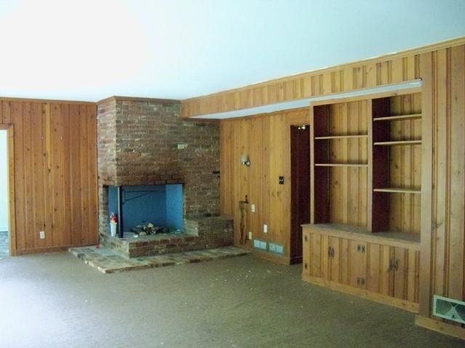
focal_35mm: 35
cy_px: 174
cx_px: 232
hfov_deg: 52.6
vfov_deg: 40.7
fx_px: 470
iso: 1600
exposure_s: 1/13
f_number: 3.5
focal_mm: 6.2
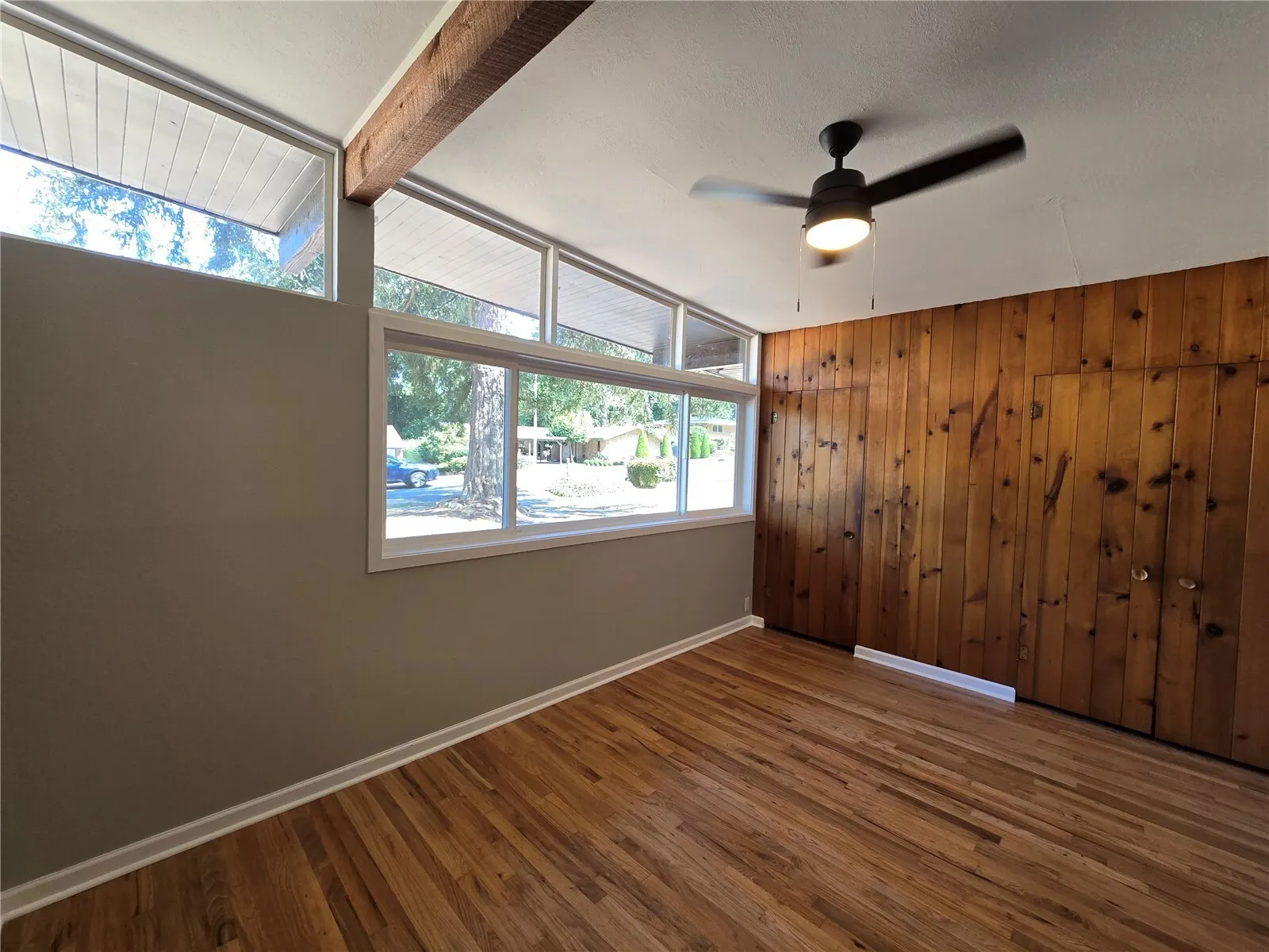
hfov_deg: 106.2
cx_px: 634
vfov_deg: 89.9
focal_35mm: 13
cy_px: 476
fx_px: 477
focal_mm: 2.2
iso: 64
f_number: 2.2
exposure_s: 1/60
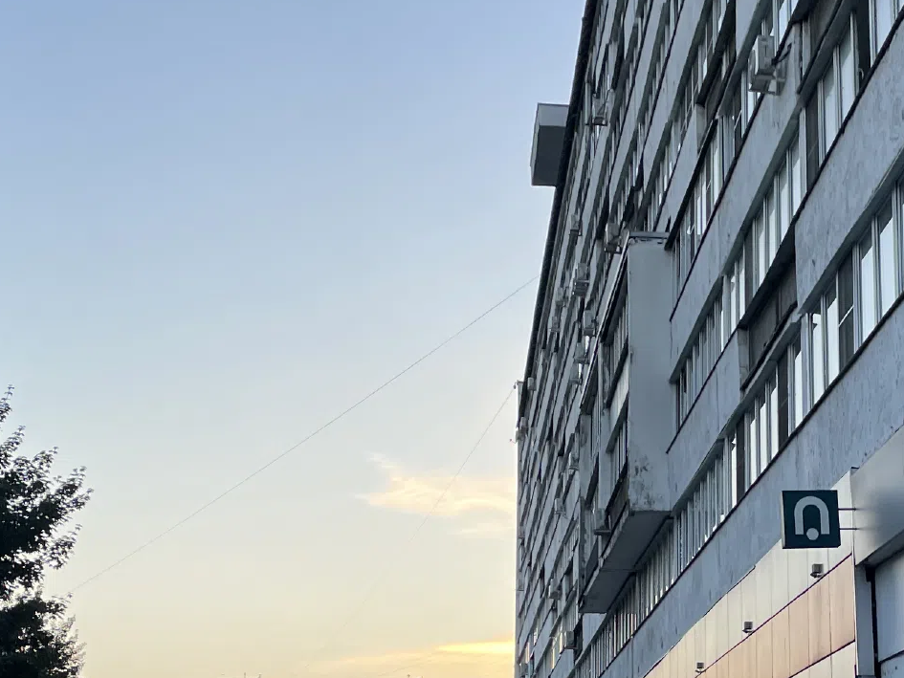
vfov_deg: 22.0
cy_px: 535
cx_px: 761
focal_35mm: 66
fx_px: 1724
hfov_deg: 28.6
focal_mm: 4.2
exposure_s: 1/123
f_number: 1.6
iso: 32
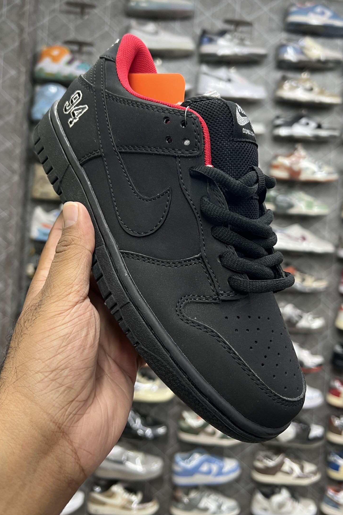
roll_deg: -4.1
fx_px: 457
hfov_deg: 41.0
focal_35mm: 32
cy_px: 228
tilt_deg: -0.2
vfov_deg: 58.6
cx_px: 192
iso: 80
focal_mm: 5.7
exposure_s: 1/50
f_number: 1.5
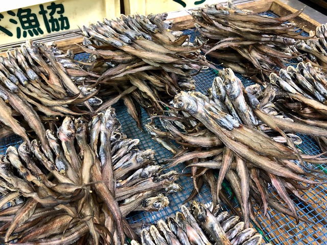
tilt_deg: -46.9
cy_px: 122
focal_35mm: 28
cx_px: 164
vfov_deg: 49.7
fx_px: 265
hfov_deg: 63.4
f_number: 1.8
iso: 100
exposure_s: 1/11
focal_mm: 4
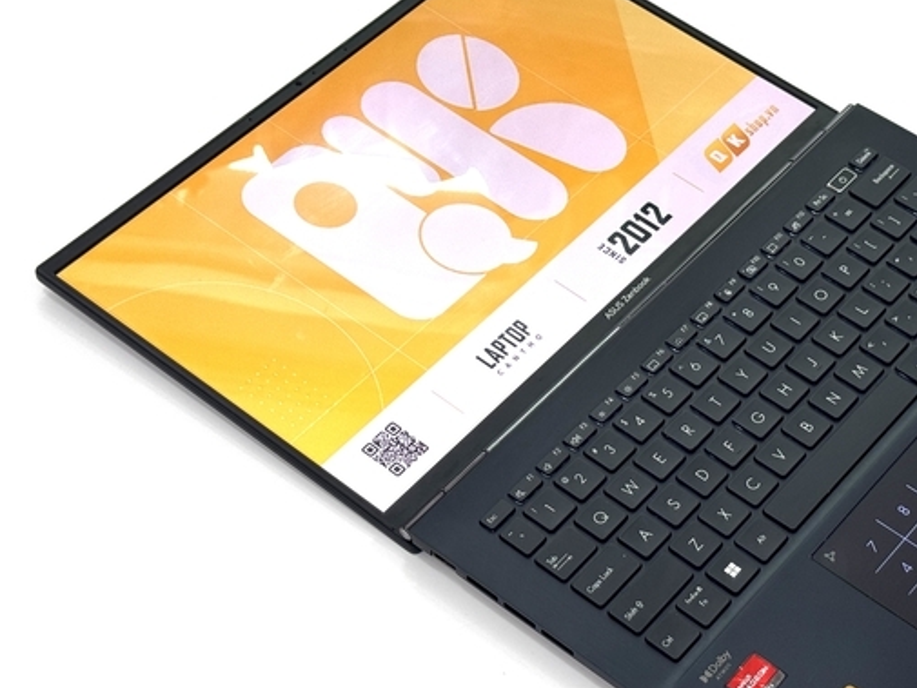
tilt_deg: -50.9
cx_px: 677
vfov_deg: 19.4
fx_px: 2014
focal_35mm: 76
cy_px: 350
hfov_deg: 25.4
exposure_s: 1/121
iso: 50
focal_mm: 6.76
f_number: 1.78
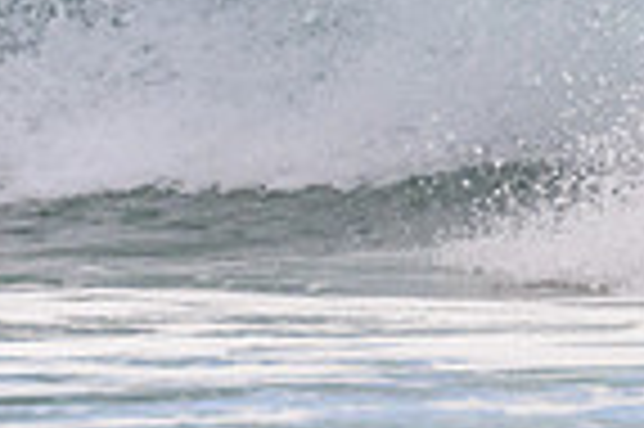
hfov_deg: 0.6
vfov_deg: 0.4
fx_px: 57929
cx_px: -567
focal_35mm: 3242
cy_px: -318
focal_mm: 800
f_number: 13
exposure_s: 1/2000
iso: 2200
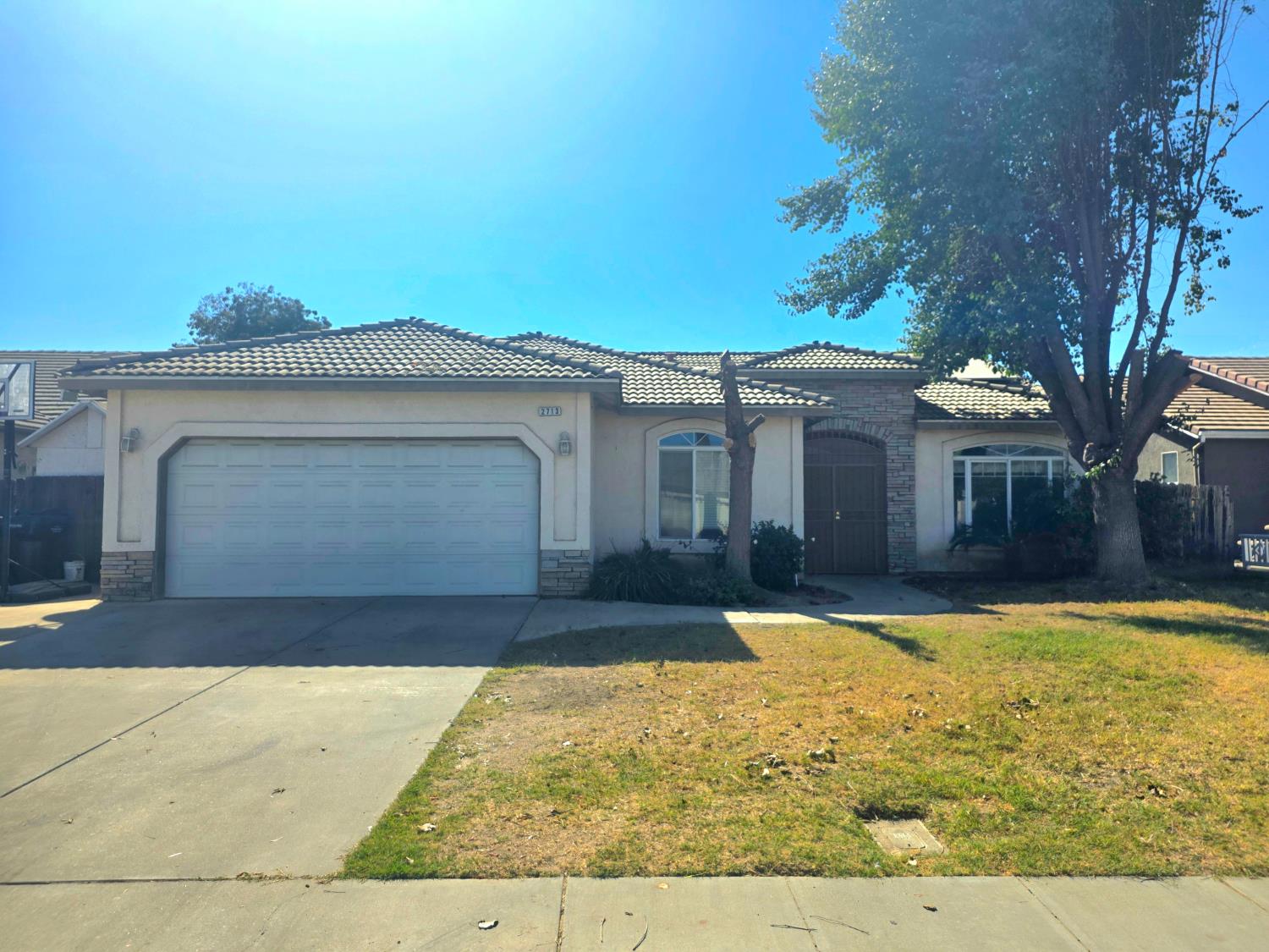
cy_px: 476
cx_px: 634
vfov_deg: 58.9
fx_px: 843
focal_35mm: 23
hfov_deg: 73.9
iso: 64
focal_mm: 6.25
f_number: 1.7
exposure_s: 1/10000
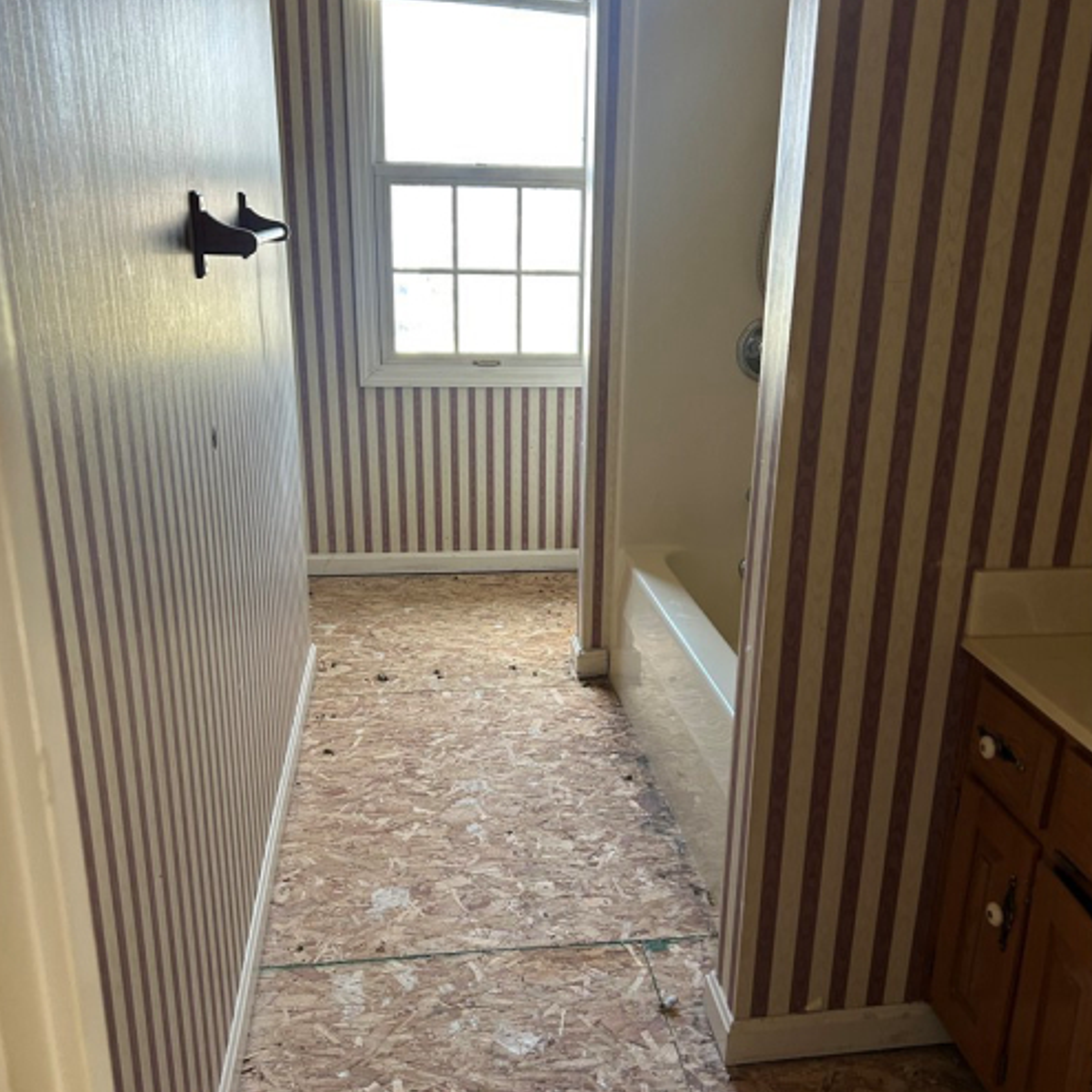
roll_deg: -0.9
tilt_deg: -20.3
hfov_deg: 52.5
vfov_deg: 52.5
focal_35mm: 31
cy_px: 582
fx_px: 1106
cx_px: 546
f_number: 1.5
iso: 125
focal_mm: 5.7
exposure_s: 1/71
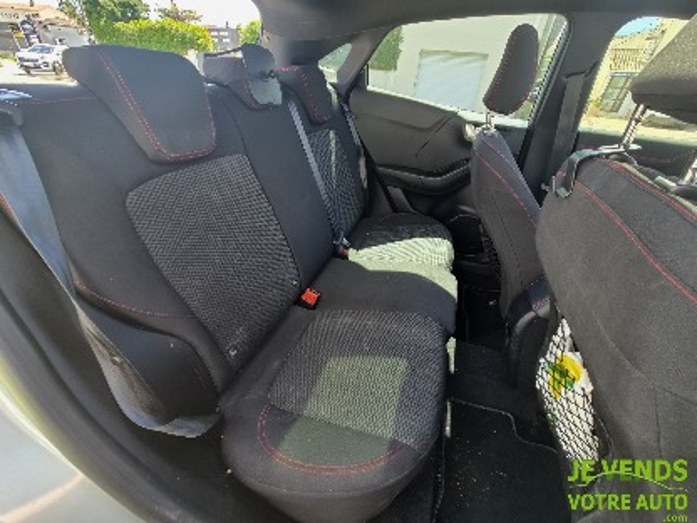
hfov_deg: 106.2
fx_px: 262
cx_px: 348
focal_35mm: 13
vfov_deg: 89.9
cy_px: 262
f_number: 2.2
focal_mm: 2.2
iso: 50
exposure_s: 1/100
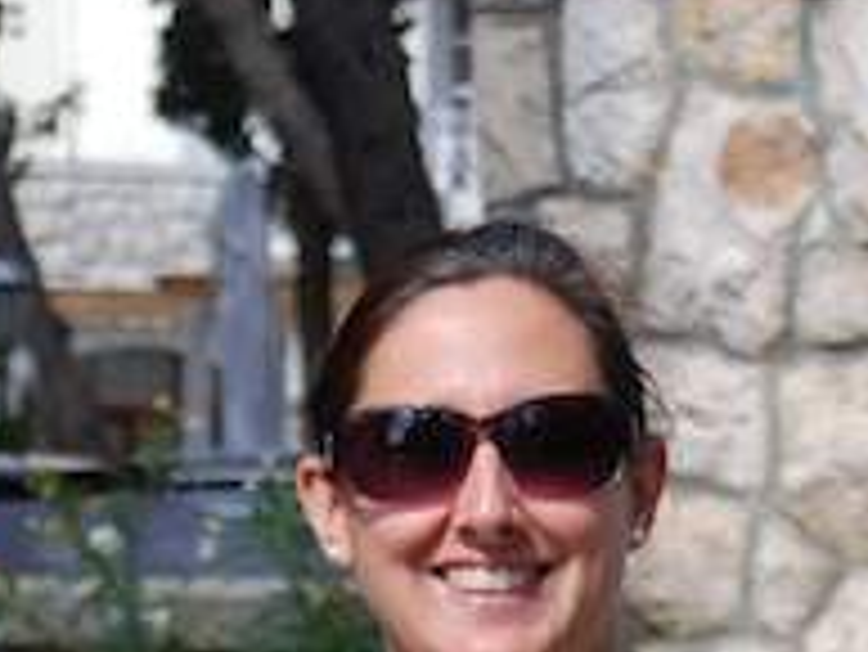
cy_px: 904
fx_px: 6614
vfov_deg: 5.6
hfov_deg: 7.5
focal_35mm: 264
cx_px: 441
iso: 100
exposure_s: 1/160
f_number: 6.3
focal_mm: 55
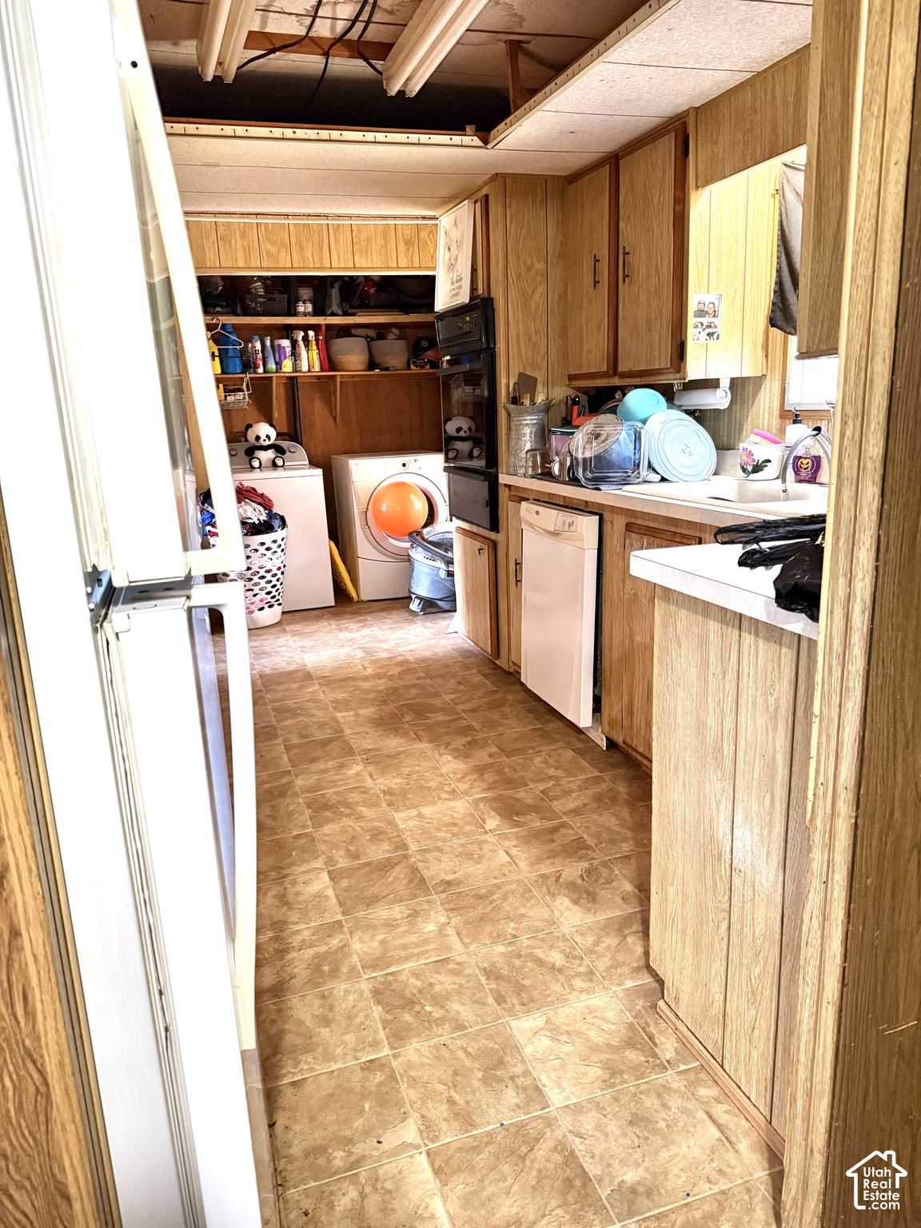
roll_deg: +3.0
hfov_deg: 56.8
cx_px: 460
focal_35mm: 24
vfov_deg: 71.6
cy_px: 614
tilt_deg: -13.5
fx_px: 851
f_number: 1.78
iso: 640
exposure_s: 1/40
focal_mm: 6.76
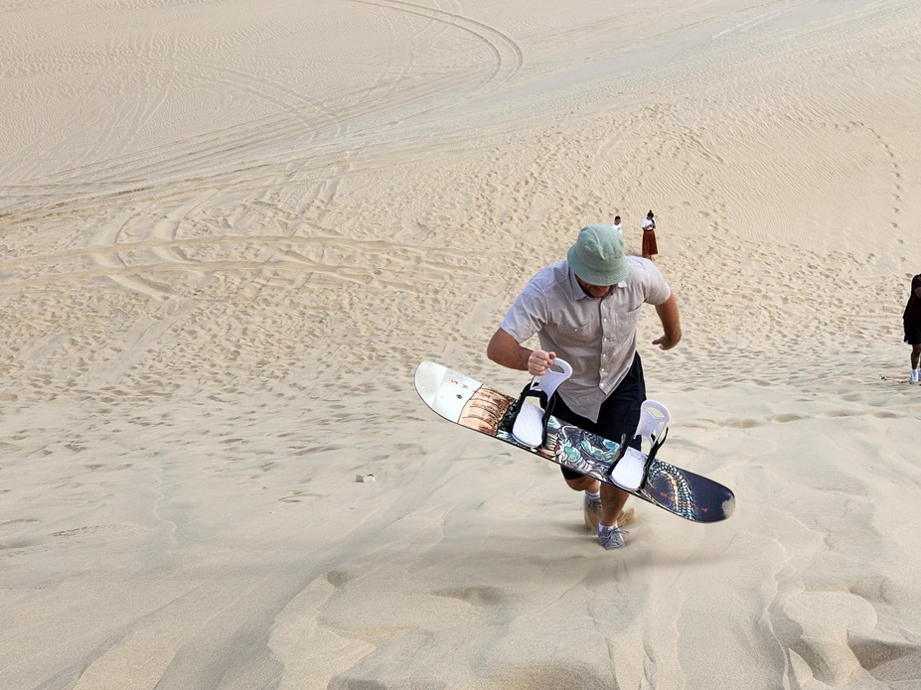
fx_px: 1144
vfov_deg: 33.6
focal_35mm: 43
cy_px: 334
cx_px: 756
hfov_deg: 41.7
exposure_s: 1/1123
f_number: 1.8
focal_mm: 5.4
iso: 20
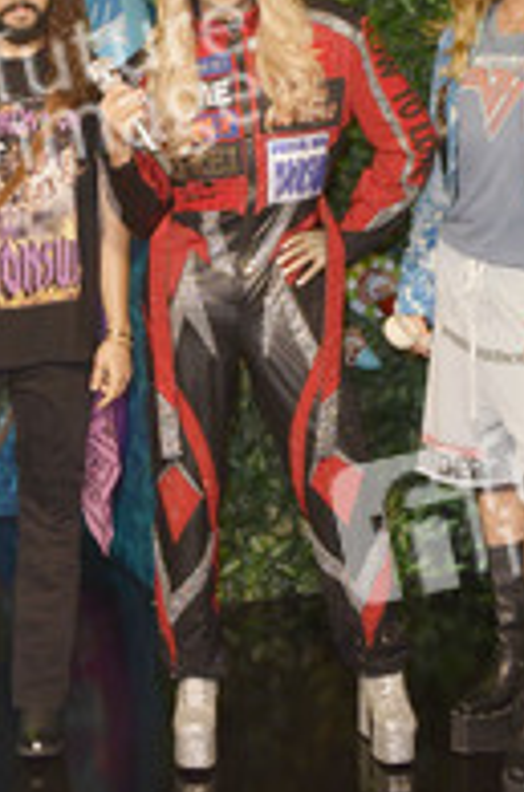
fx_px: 1624
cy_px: 305
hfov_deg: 18.3
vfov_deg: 27.3
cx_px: 171
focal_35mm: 74
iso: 640
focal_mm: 36
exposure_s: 1/160
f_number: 5.6
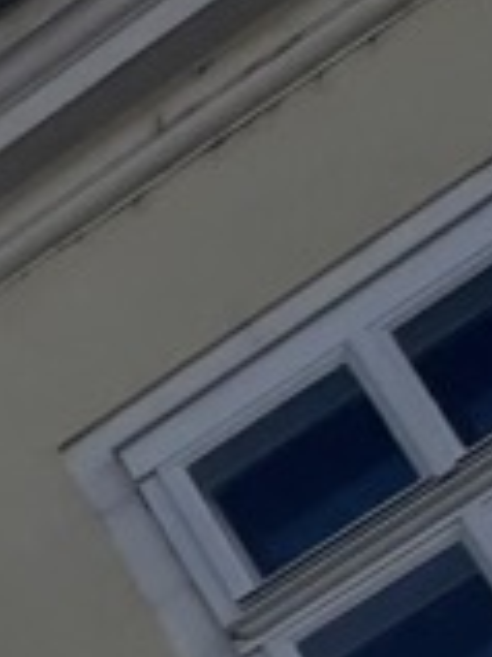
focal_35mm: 262
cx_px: -2720
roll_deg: +8.3
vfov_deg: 6.9
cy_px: 1831
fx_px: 4972
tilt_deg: +33.9
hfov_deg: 4.2
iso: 32
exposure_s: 1/3731
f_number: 1.6
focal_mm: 4.2
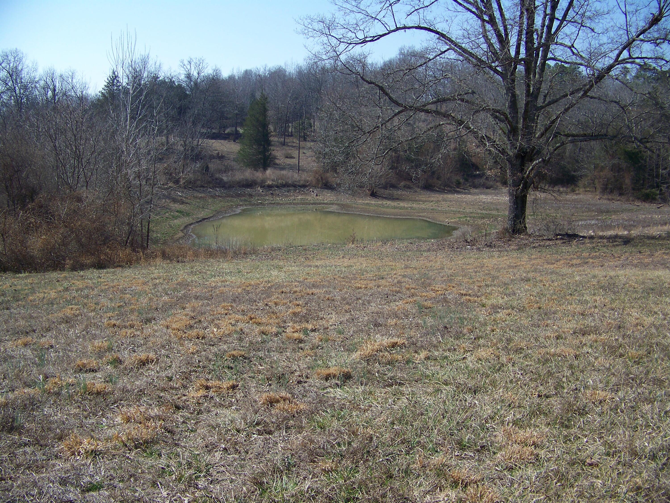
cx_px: 335
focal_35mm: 36
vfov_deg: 39.7
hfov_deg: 51.4
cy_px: 252
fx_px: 697
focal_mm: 5.85
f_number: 2.8
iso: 64
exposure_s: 1/800
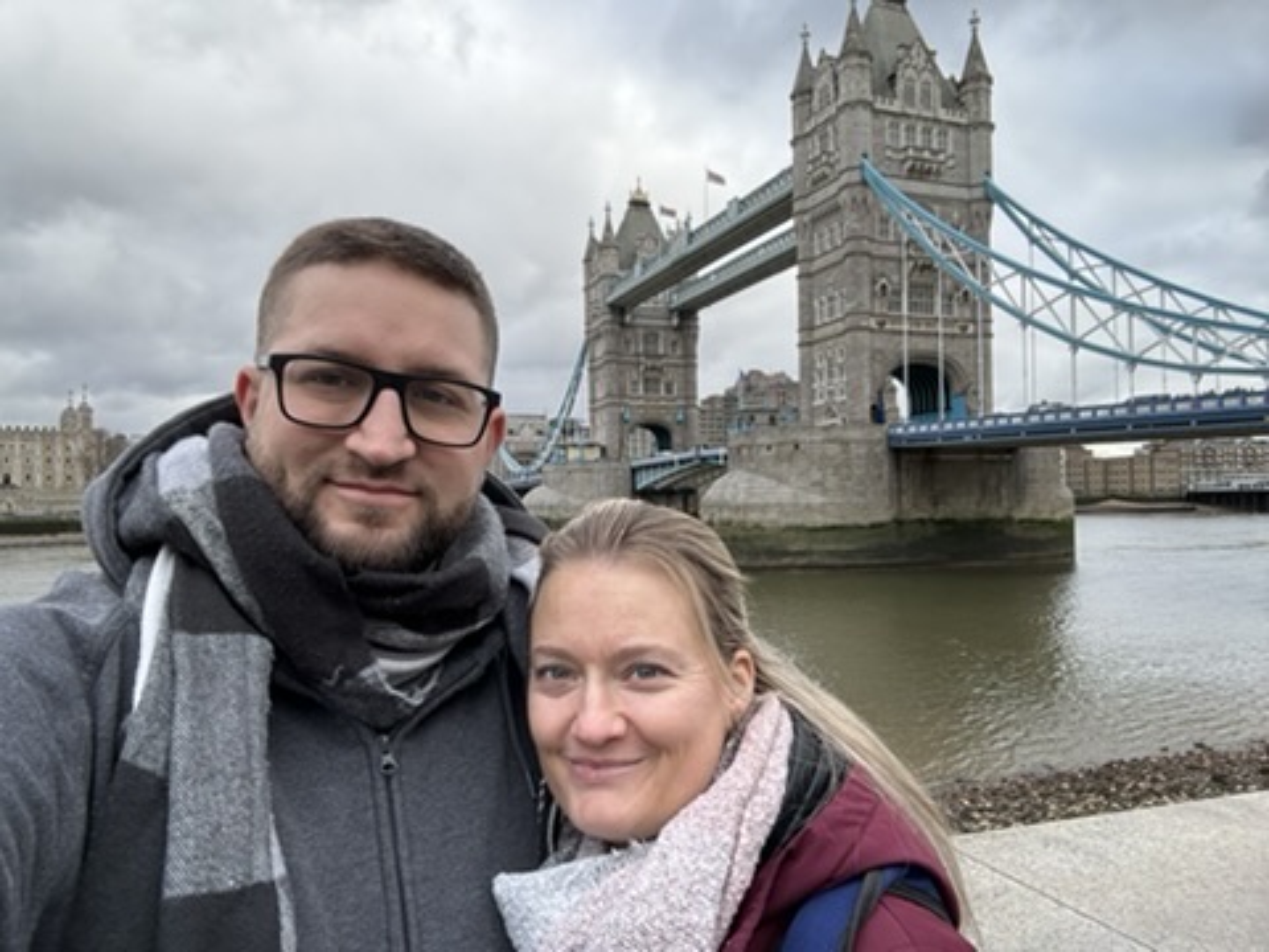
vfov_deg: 58.9
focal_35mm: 23
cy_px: 476
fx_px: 843
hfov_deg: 73.9
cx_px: 634
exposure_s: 1/161
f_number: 1.9
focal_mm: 2.69
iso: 40
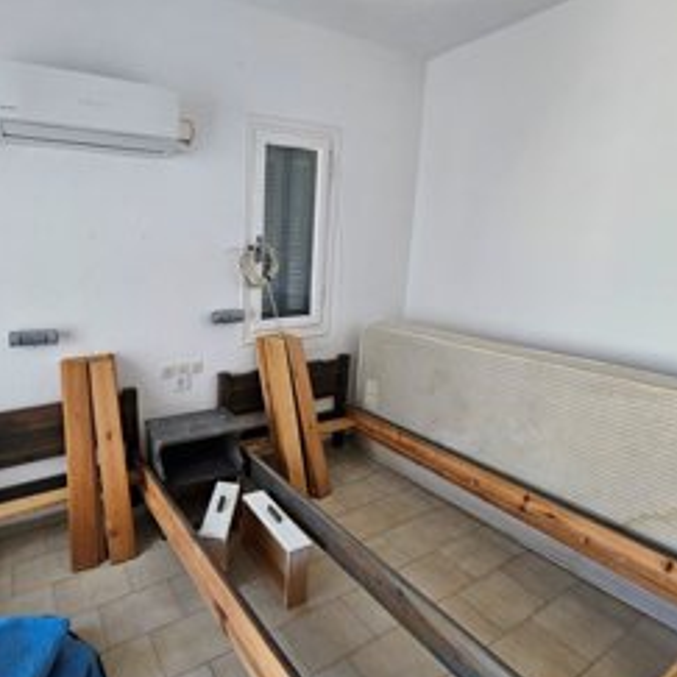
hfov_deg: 81.0
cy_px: 326
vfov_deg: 83.9
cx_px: 223
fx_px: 376
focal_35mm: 17
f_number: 2.2
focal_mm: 2.2
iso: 64
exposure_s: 1/50
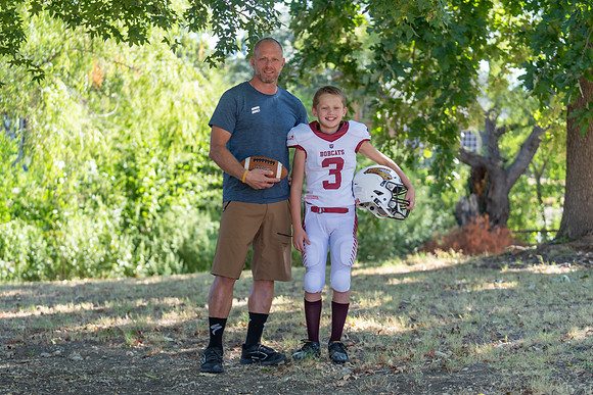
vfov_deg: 19.5
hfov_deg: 28.8
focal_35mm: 70
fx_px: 1153
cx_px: 296
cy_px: 198
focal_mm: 70
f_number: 2.8
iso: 125
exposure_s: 1/320
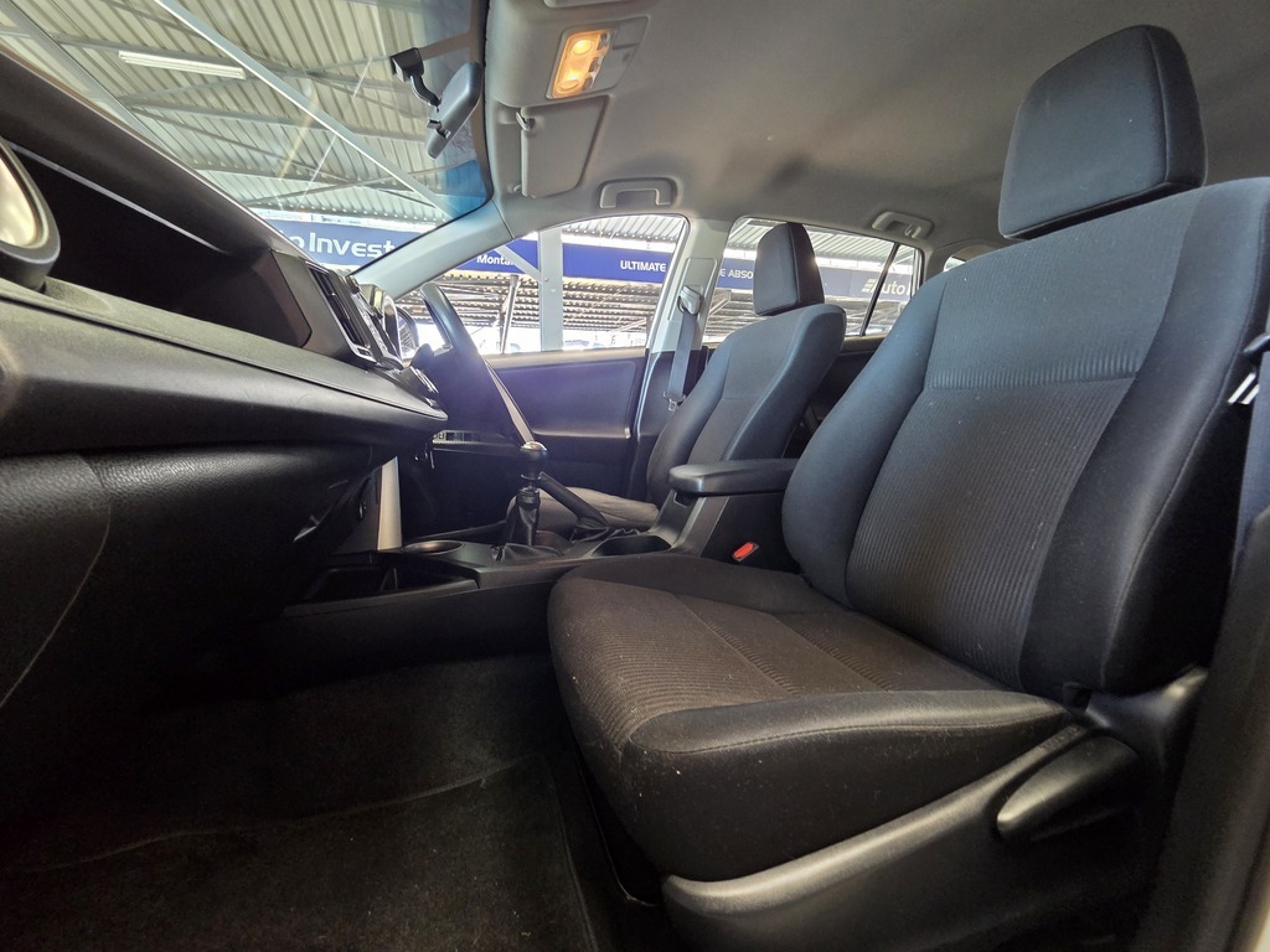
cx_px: 635
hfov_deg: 106.2
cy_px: 476
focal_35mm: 13
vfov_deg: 89.9
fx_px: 477
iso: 500
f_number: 2.2
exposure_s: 1/50
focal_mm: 2.2
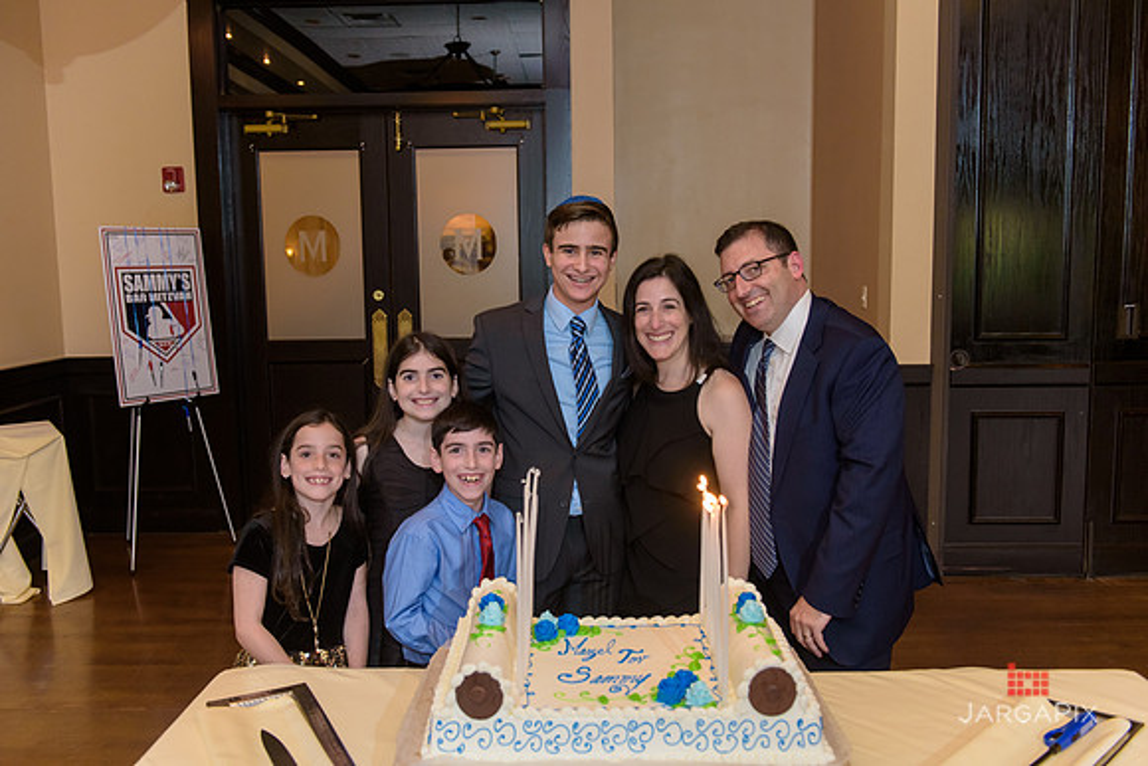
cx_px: 574
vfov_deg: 41.1
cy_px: 383
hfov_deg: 58.7
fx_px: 1021
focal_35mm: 32
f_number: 3.2
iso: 1600
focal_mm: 32
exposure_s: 1/125
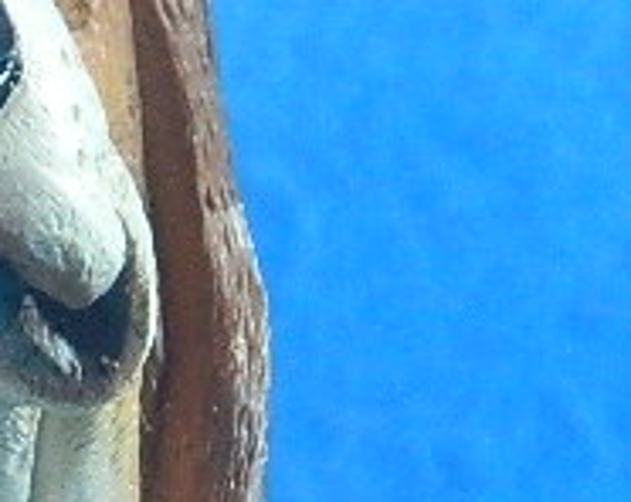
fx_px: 7026
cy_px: 706
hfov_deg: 5.1
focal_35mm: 377
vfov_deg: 4.1
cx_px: -573
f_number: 4
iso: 400
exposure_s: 1/20
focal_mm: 12.6
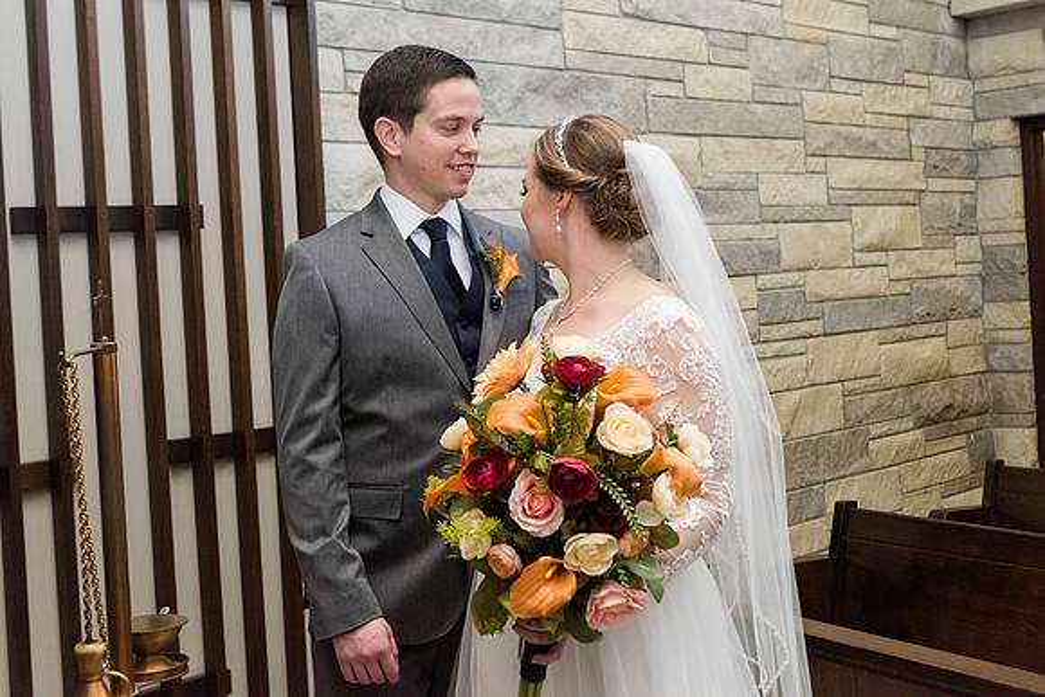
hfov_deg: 40.7
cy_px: 275
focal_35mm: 48
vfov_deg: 27.7
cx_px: 522
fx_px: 1408
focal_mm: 40
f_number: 4.5
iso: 1250
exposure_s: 1/160
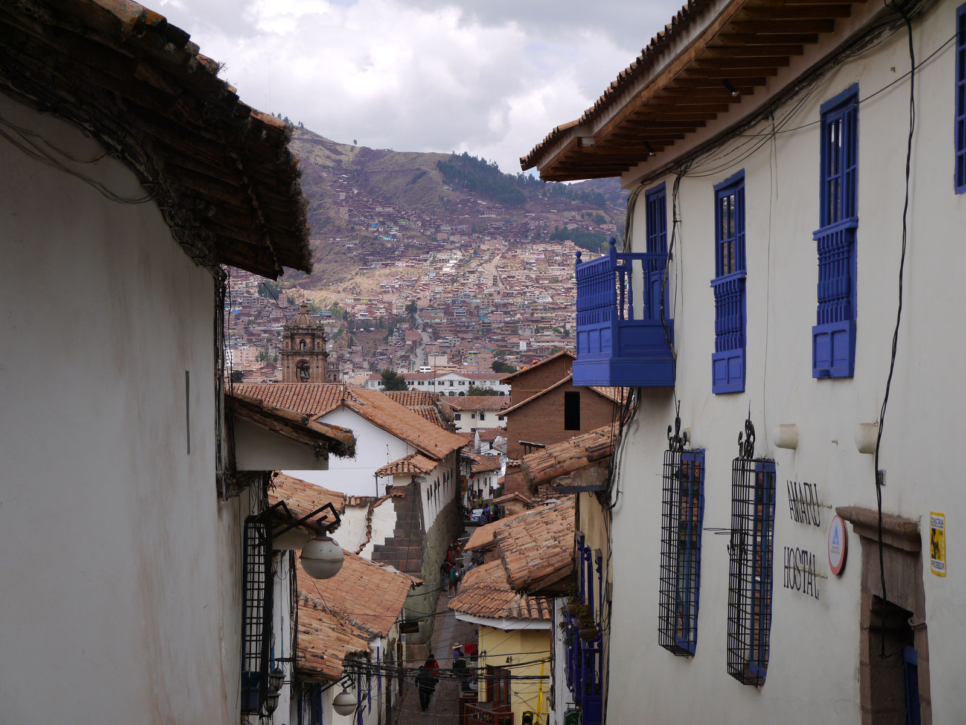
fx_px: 2344
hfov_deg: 23.3
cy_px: 362
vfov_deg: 17.6
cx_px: 483
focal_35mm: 84
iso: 160
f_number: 9
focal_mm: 42
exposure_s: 1/400
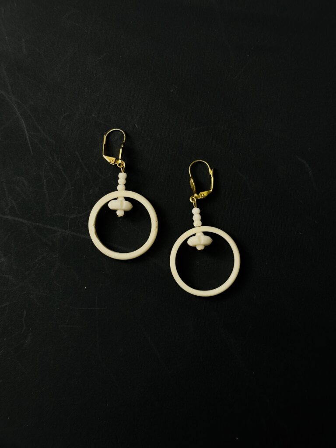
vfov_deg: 39.7
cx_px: 168
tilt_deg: -83.7
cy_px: 224
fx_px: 621
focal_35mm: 48
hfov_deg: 30.3
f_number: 1.78
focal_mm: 6.86
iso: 200
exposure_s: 1/60
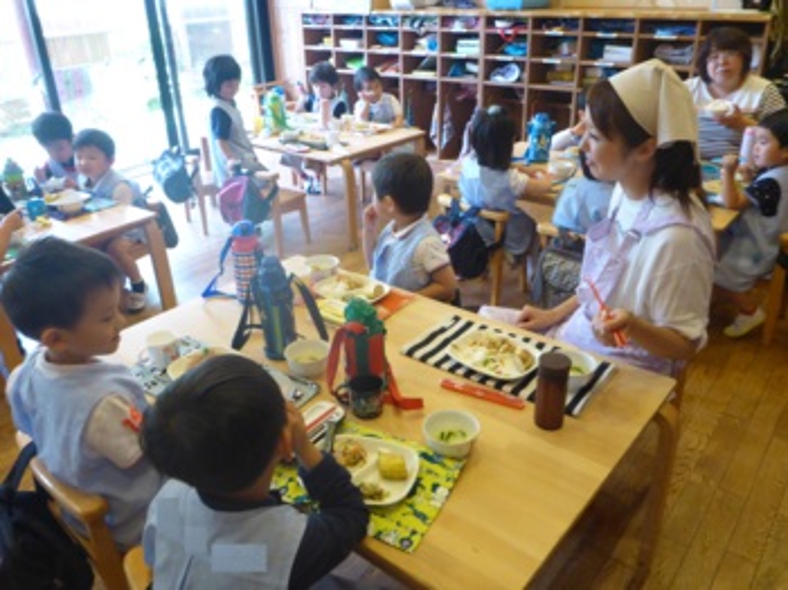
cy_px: 295
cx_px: 394
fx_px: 637
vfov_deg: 49.7
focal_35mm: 28
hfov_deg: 63.5
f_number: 3.3
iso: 400
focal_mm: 4.9
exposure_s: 1/30
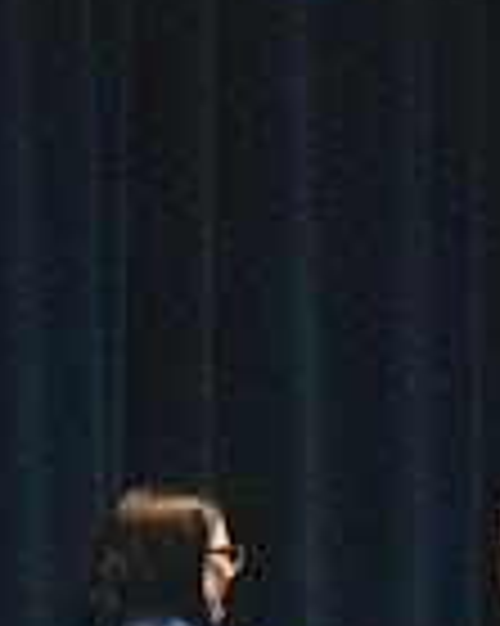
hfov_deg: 3.1
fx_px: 9277
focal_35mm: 501
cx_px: 259
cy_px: 838
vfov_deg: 3.9
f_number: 3.2
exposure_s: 1/400
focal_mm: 110
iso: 10000
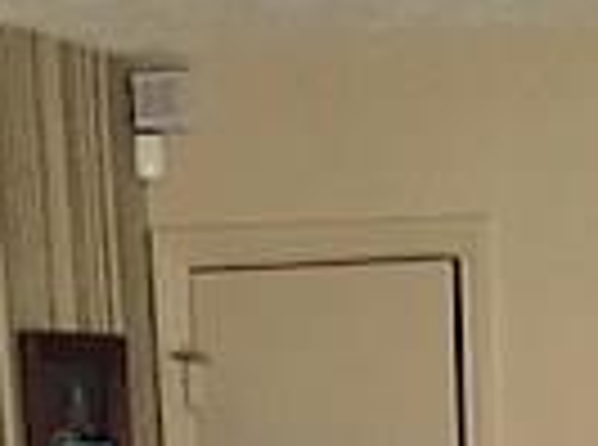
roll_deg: +0.5
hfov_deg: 13.6
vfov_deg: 9.6
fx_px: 2412
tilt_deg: -10.4
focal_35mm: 140
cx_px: 764
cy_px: 1000
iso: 40
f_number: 2.2
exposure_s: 1/30
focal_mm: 4.15
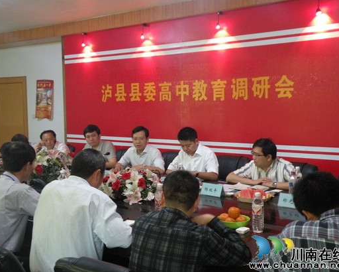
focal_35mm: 44
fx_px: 442
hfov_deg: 42.0
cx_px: 174
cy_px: 136
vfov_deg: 34.2
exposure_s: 1/24
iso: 400
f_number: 3.2
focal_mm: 7.4
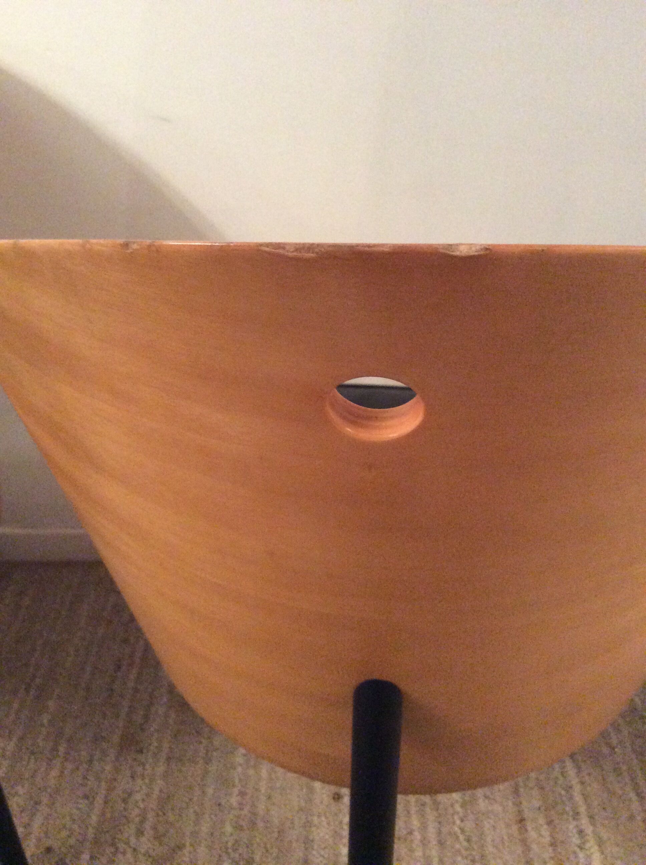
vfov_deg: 56.9
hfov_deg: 44.1
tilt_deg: -31.9
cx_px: 323
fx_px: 798
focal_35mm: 32
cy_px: 432
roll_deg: +0.8
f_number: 2.4
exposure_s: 1/17
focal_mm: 3.3
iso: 400
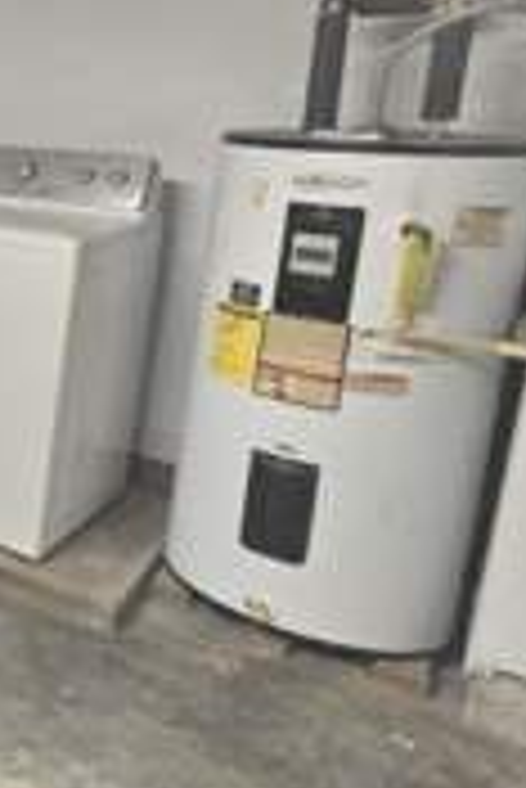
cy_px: 227
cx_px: -522
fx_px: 809
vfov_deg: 50.3
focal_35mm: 37
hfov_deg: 19.5
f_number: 2.2
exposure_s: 1/60.2
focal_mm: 2.2
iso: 640
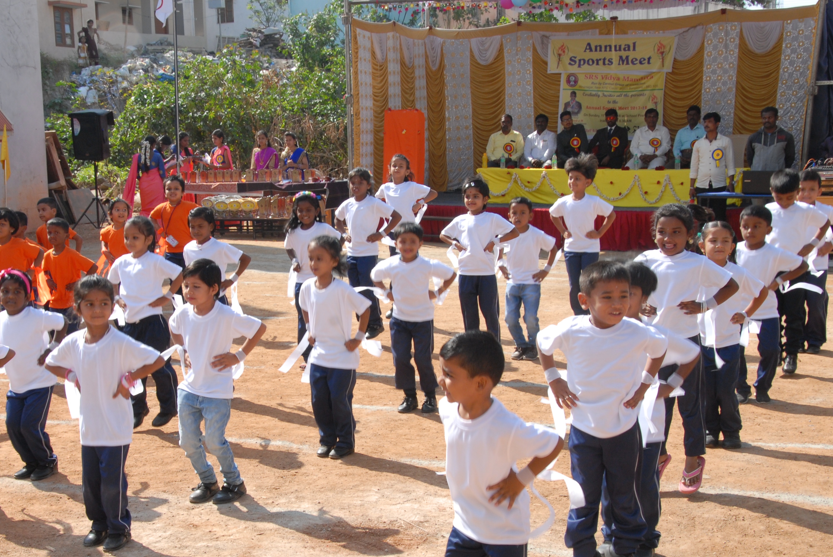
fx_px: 1367
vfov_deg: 23.0
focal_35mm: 59
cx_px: 319
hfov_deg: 33.7
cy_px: 339
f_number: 10
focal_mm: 30
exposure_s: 1/125
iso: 250
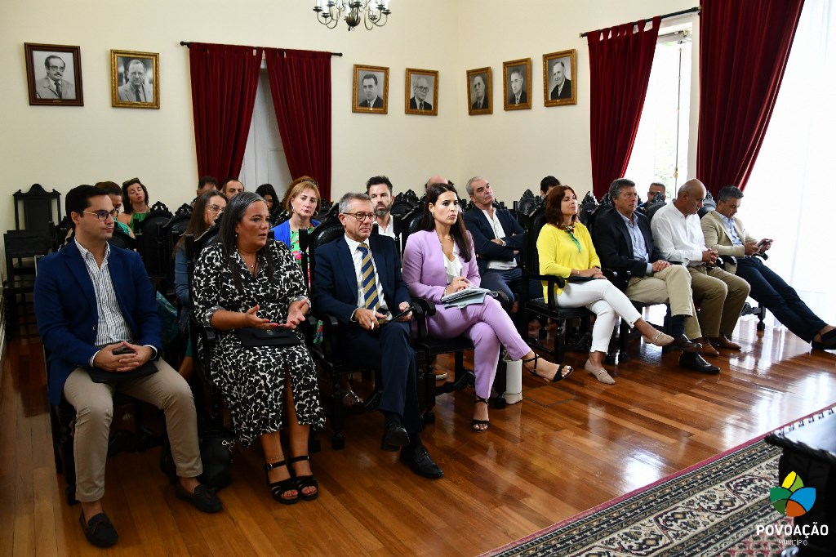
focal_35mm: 27
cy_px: 278
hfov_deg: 67.4
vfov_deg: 47.9
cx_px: 418
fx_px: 627
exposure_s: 1/125
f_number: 3.5
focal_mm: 18
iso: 1250
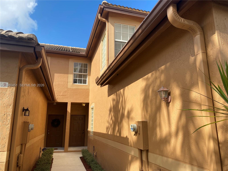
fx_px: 171
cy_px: 86
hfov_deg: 67.3
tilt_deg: +13.1
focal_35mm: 26
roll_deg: +0.0
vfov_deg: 53.1
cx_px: 114
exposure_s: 1/1727
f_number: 1.8
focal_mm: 4.25
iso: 32
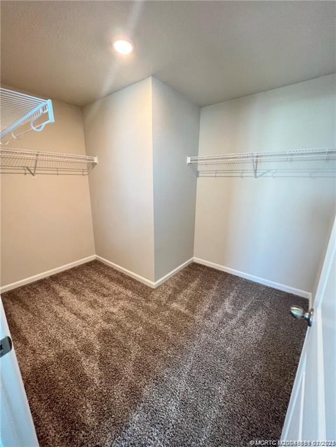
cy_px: 224
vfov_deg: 106.2
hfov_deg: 89.9
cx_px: 168
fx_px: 168
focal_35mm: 13
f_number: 1.8
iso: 250
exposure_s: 1/60
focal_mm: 1.57
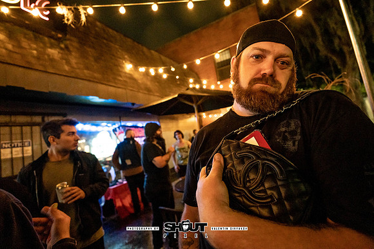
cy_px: 110
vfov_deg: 75.0
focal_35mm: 16
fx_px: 162
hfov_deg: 97.8
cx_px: 208
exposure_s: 1/125
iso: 3200
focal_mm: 14
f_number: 2.8
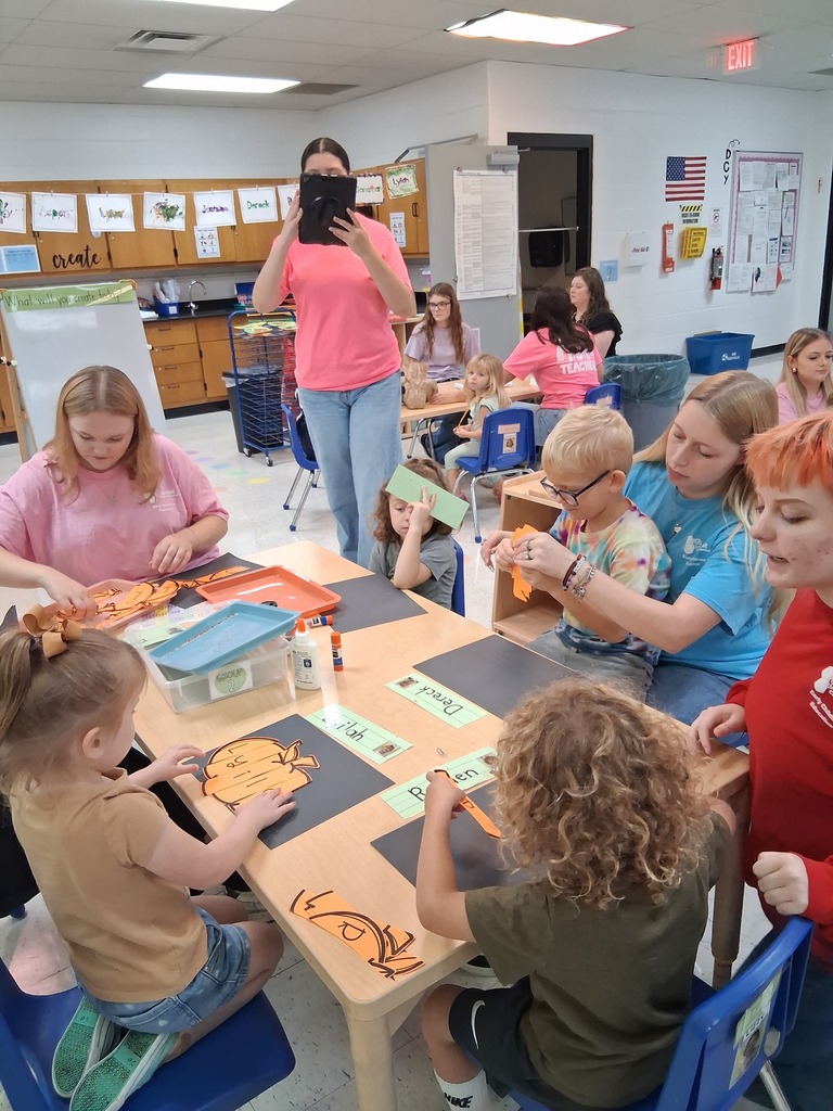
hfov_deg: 53.1
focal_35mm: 26
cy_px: 556
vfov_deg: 67.3
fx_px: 834
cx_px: 416
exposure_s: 1/100
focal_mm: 3.98
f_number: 1.8
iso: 400
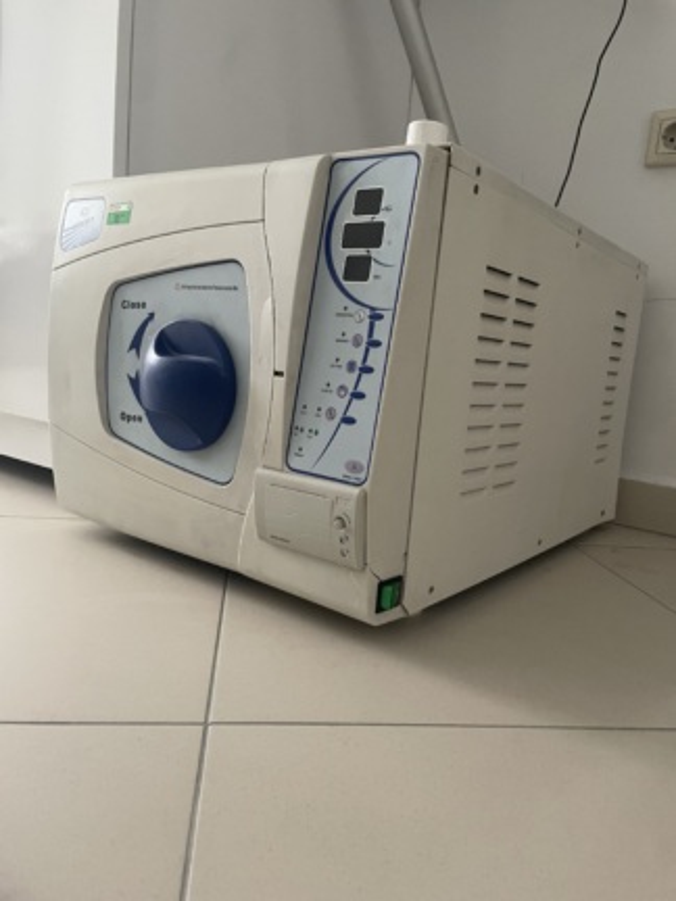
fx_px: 677
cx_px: 338
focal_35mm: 26
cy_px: 450
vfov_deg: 67.3
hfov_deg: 53.1
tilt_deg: -7.2
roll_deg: -3.9
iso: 200
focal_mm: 4.2
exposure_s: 1/50
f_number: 1.6
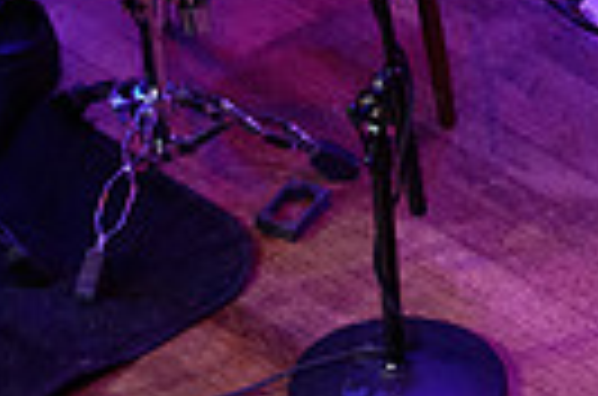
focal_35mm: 503
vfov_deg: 2.7
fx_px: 8335
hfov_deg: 4.1
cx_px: -522
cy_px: -385
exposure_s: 1/320
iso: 5000
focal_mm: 115
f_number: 8
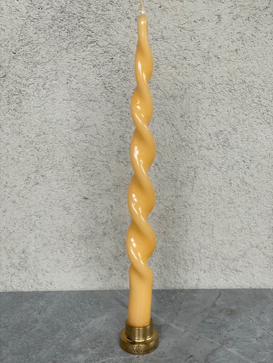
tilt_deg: -14.8
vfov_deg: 36.8
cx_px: 136
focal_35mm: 52
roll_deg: +0.2
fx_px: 547
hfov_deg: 28.0
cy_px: 182
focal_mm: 6
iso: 250
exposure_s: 1/122
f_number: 2
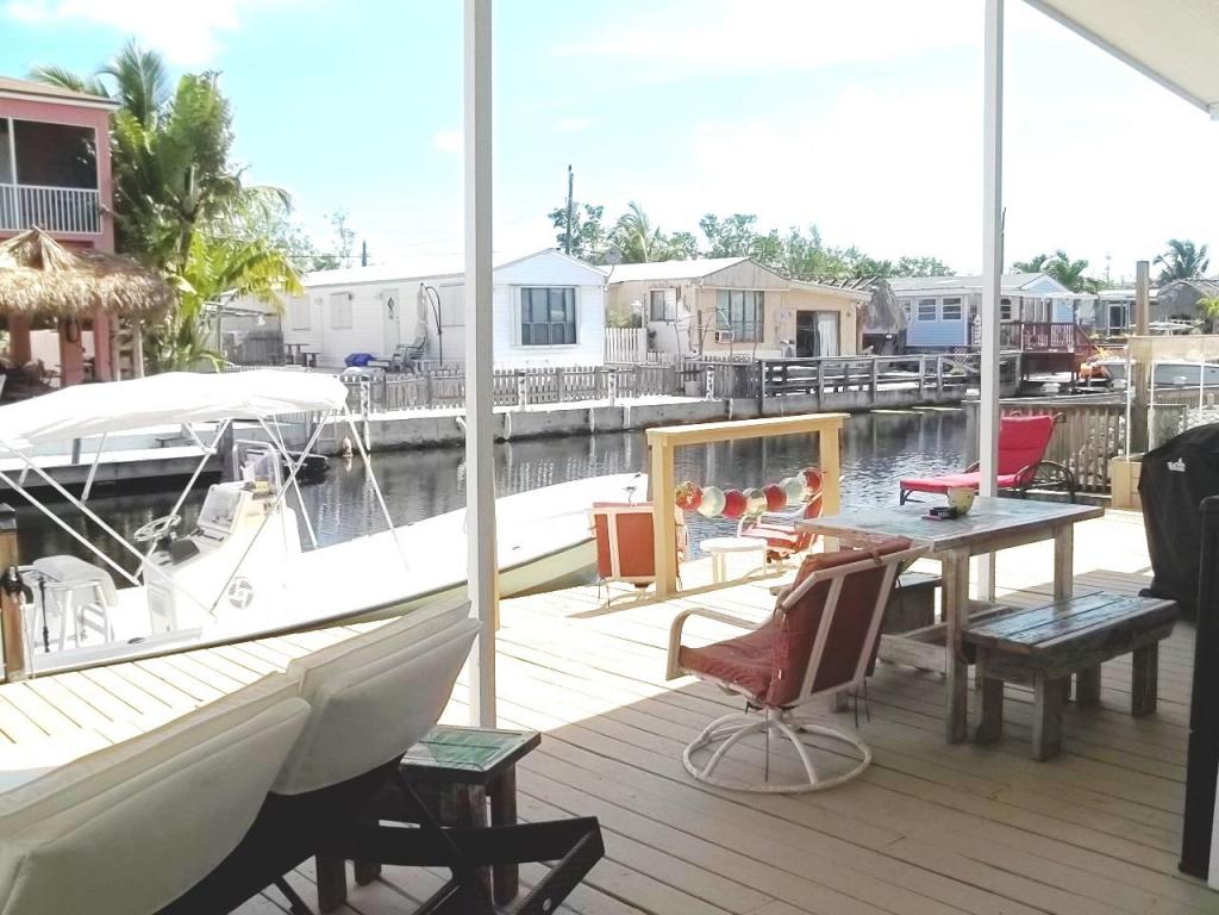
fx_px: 1162
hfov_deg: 55.4
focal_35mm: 33
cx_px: 610
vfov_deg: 42.9
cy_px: 458
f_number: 8
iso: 64
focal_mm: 5.9
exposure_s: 1/250
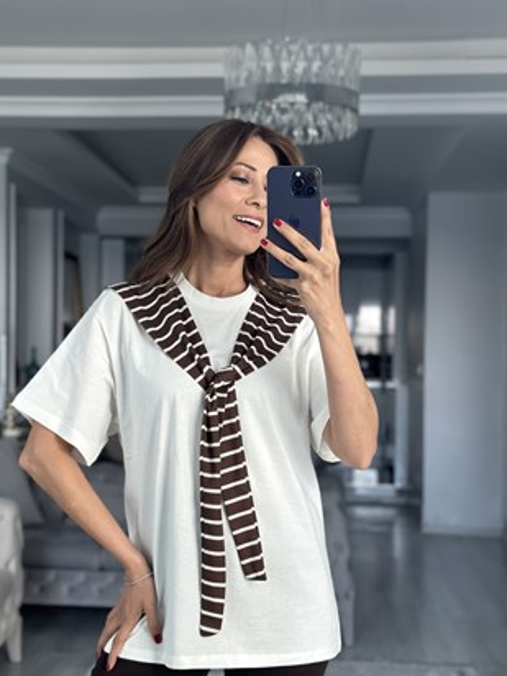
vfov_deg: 32.7
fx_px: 1152
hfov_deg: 24.8
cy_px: 364
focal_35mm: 59
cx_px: 205
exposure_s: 1/149
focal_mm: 6.86
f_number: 1.78
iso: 125
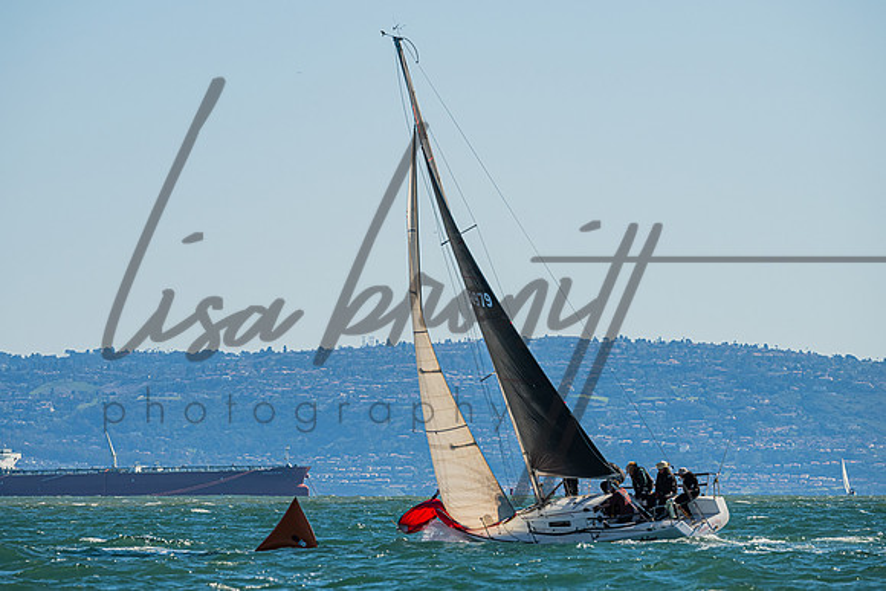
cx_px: 443
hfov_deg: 6.0
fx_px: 8516
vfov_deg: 4.0
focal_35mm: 346
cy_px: 301
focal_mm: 280
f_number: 8
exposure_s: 1/2000
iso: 400
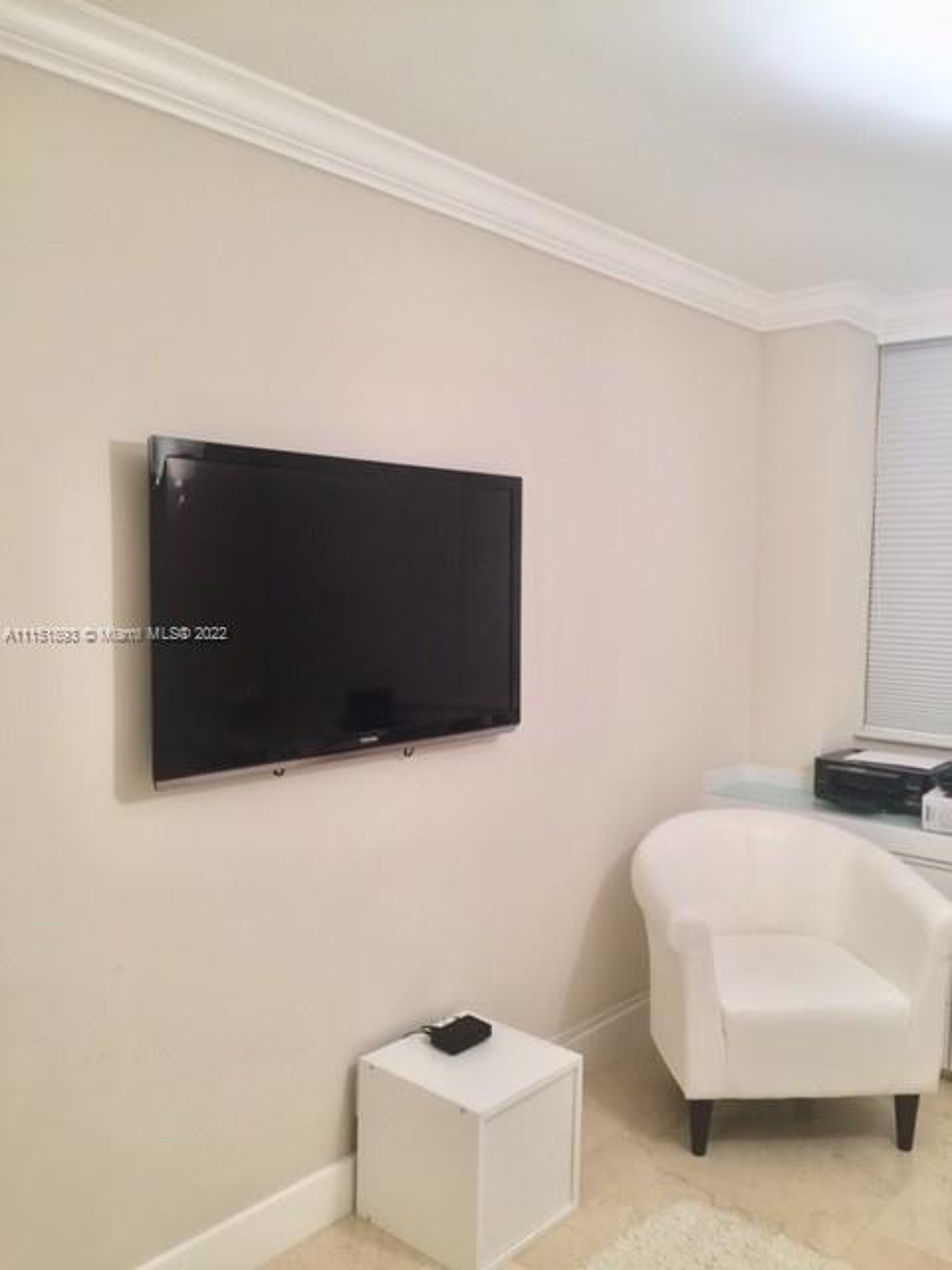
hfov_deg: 48.2
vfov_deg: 61.7
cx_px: 476
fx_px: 1063
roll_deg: -1.0
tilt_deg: -2.5
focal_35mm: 29
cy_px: 635
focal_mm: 4.15
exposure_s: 1/15
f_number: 2.2
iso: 80
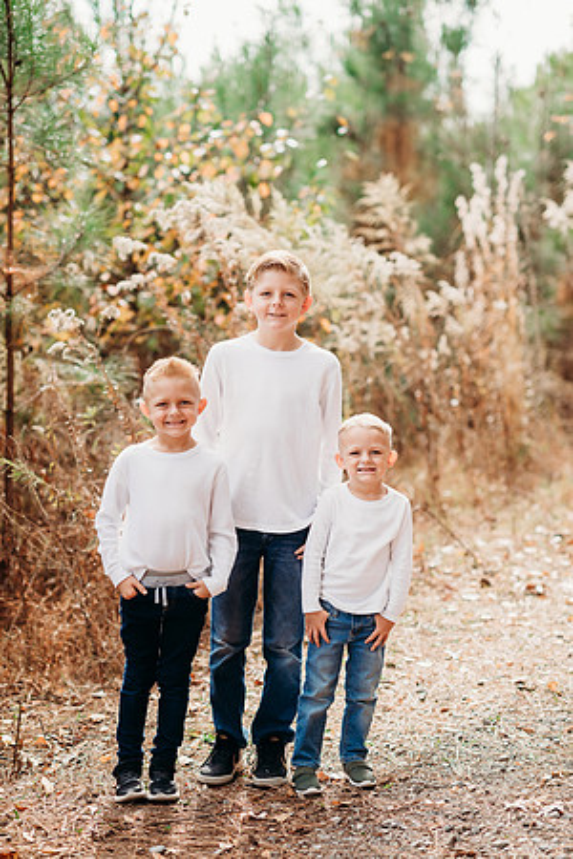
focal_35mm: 85
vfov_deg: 23.9
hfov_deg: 16.1
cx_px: 286
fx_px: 2029
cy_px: 430
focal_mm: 85
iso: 100
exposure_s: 1/1000
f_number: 2.2
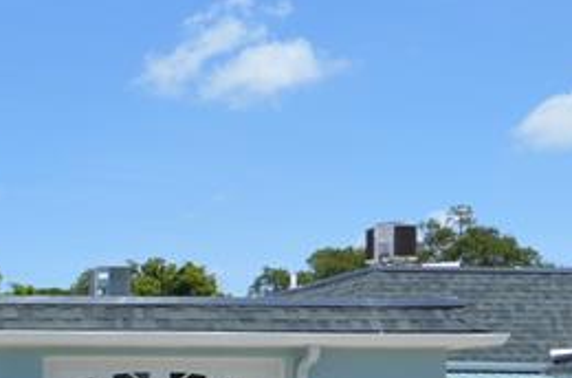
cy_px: 420
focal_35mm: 71
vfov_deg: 18.3
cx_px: -282
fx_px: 1125
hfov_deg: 23.1
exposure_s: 1/320
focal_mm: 12
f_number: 9
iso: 100
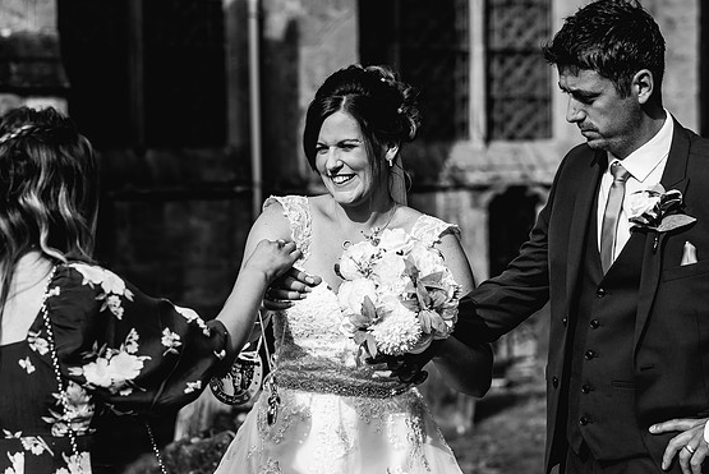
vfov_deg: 14.7
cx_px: 358
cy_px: 232
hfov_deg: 21.9
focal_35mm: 93
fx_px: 1833
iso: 50
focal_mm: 85
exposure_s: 1/1000
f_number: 4
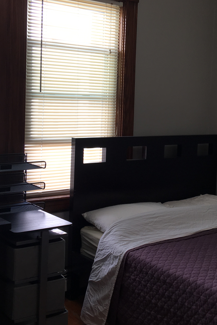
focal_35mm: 53
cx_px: 151
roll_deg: -2.4
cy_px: 143
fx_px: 479
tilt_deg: -2.6
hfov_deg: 25.3
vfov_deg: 37.5
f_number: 2.2
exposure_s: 1/40
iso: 25
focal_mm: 4.15
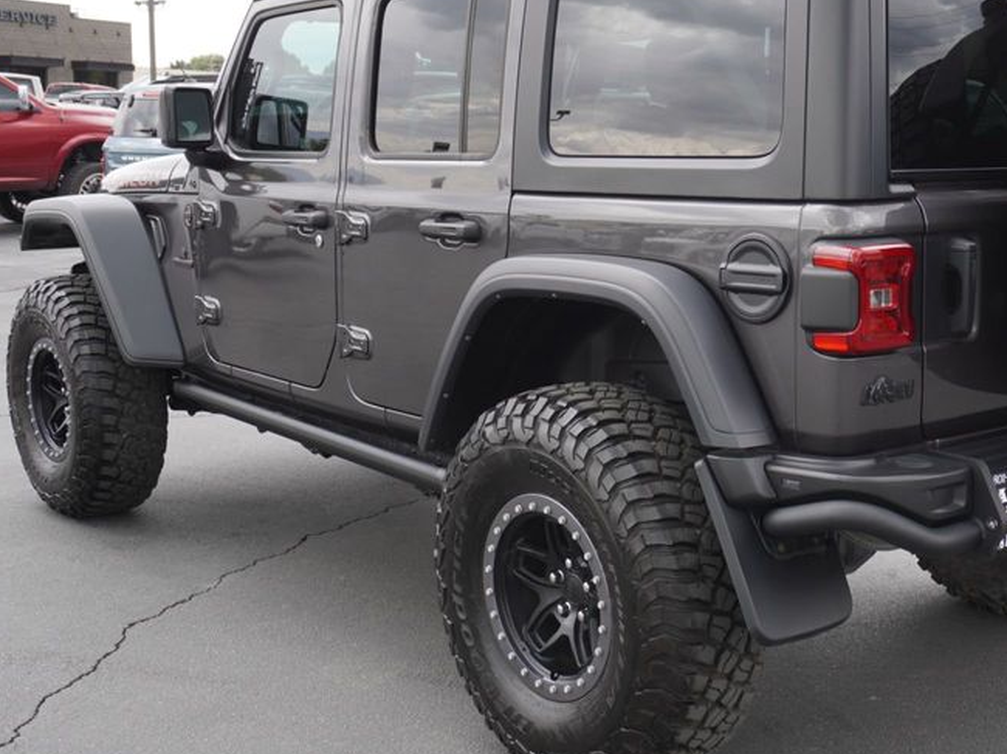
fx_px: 1389
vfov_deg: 30.4
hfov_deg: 39.5
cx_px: 654
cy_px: 364
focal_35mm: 48
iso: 100
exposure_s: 1/100
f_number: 5.6
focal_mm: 21
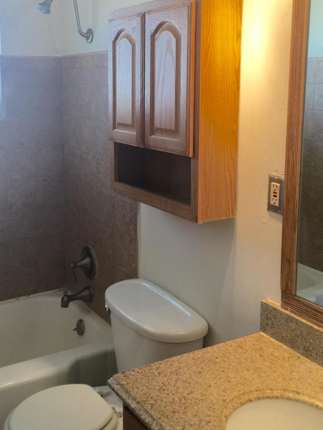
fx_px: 522
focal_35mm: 42
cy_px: 168
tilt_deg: -6.6
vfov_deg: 44.5
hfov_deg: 34.1
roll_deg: -2.3
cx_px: 112
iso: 32
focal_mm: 4.15
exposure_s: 1/30
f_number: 2.2
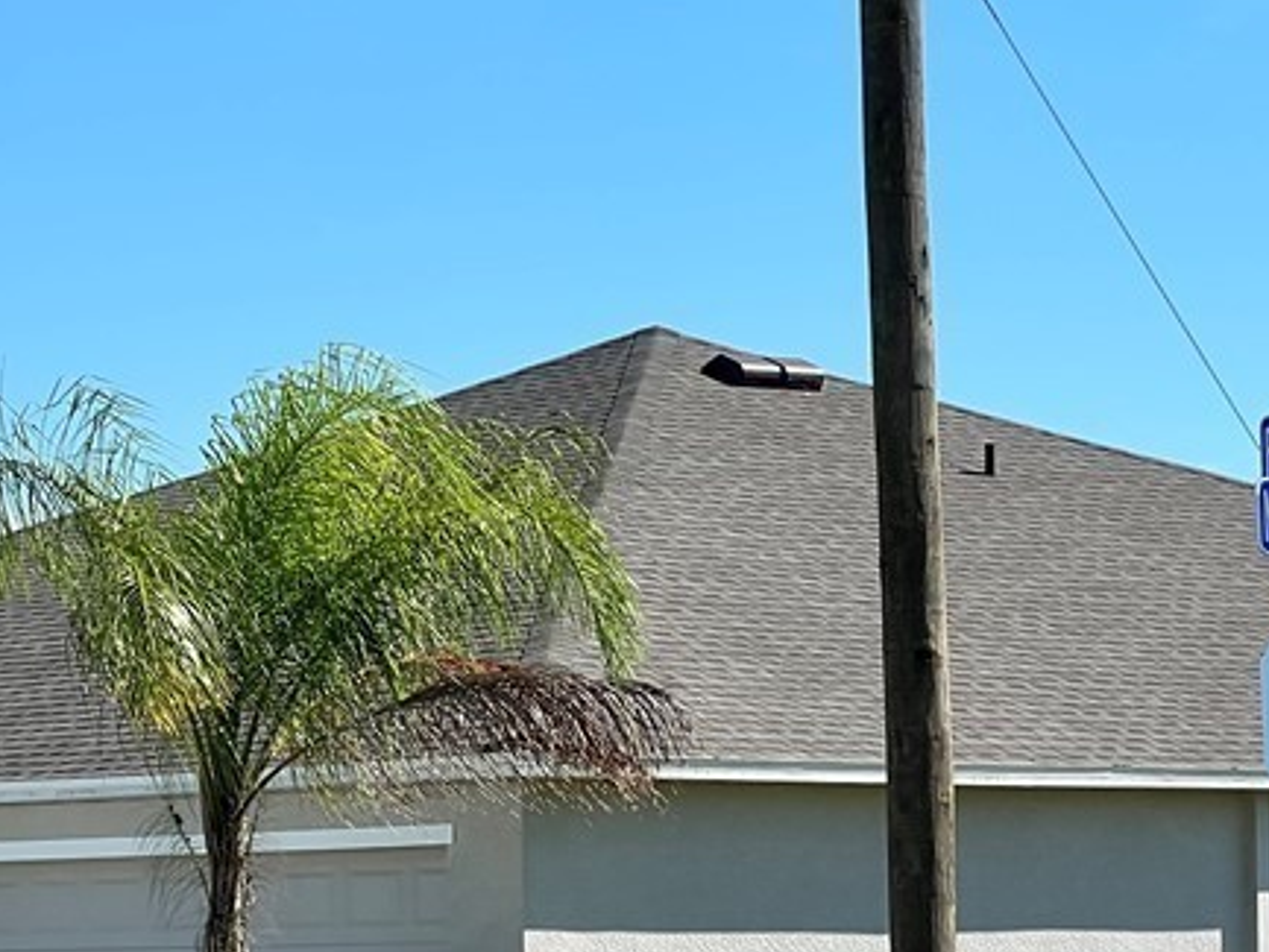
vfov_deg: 8.1
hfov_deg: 10.8
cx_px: -18
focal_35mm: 182
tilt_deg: +1.9
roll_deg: -0.8
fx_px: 6674
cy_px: 814
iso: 32
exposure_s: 1/911
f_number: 2.8
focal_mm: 9
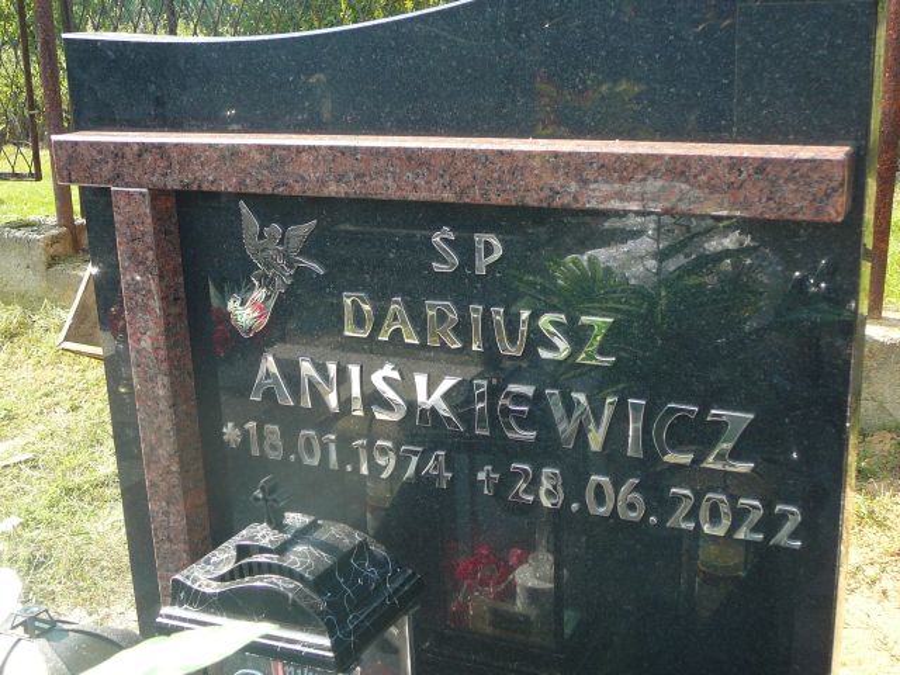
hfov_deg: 43.9
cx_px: 450
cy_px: 338
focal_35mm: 43
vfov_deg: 33.6
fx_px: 1118
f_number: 3.2
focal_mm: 6.4
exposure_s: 1/160
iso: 80
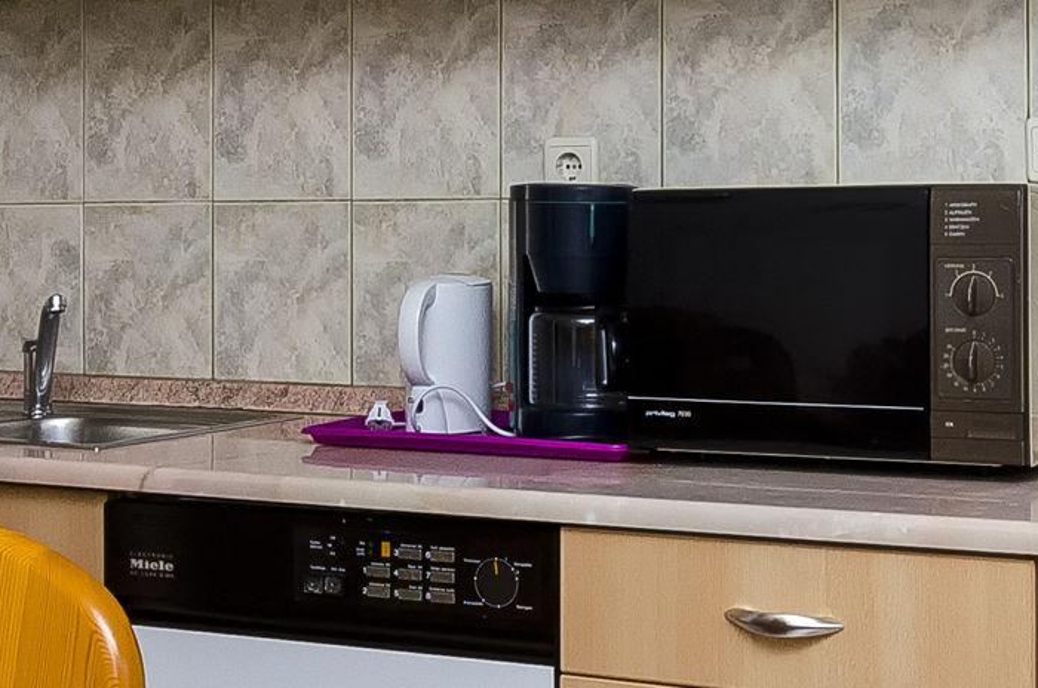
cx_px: 666
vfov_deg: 22.4
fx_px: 1727
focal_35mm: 60
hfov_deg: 33.2
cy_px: 189
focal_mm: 10
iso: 250
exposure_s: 1/200
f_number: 8
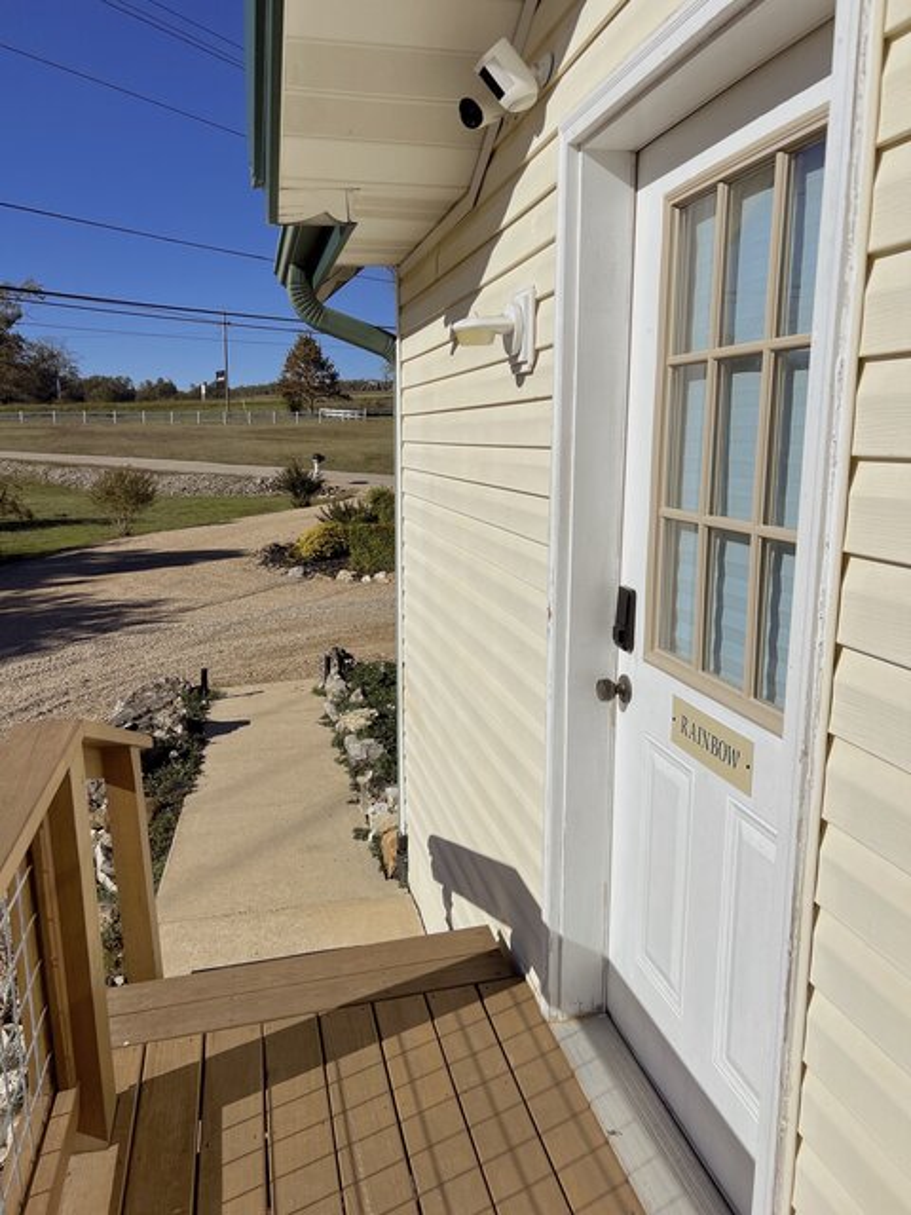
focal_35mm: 26
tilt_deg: -10.7
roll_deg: -0.4
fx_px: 912
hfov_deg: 53.1
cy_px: 608
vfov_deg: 67.3
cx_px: 456
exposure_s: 1/16393
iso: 50
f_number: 1.5
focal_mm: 5.7
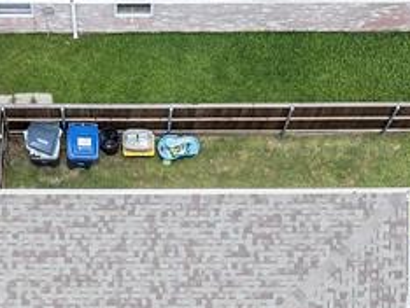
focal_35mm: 105
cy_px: 579
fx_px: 1245
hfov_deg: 18.6
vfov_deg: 12.7
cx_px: 98
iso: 120
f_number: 1.7
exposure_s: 1/1250
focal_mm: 6.72
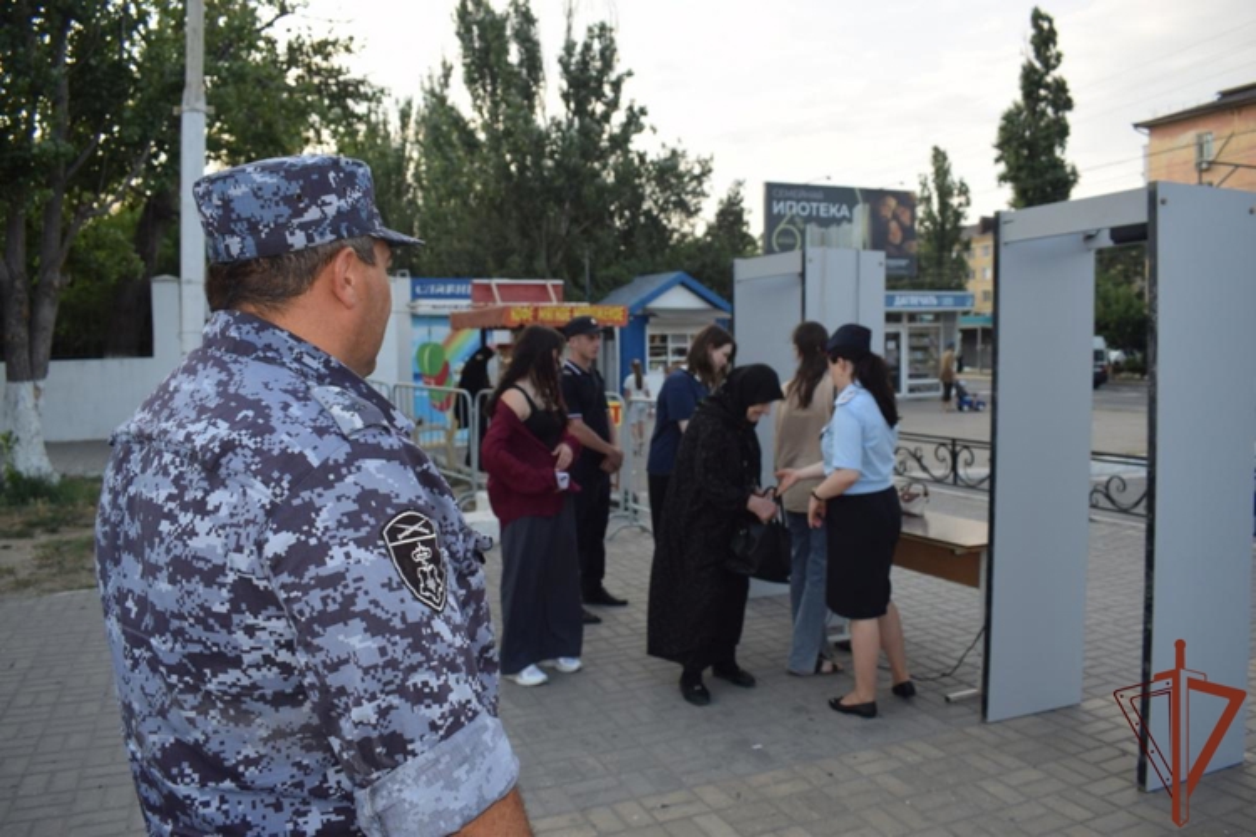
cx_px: 628
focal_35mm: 27
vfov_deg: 47.9
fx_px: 942
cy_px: 418
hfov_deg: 67.4
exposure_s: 1/125
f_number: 5.6
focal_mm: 18
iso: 110
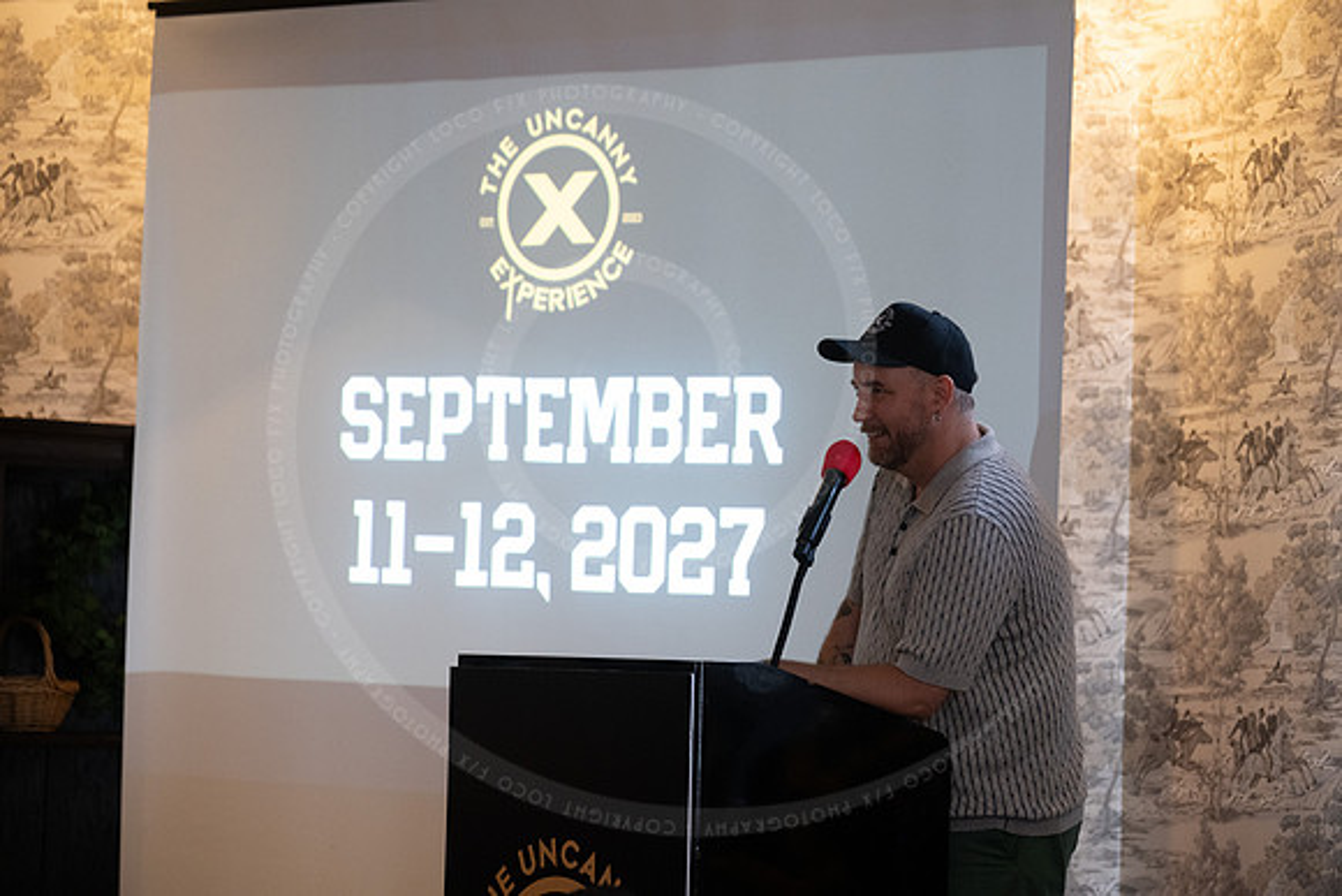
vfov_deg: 13.8
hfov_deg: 20.6
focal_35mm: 99
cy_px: 448
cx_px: 671
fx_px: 3691
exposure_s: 1/250
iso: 3200
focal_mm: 99
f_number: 2.7
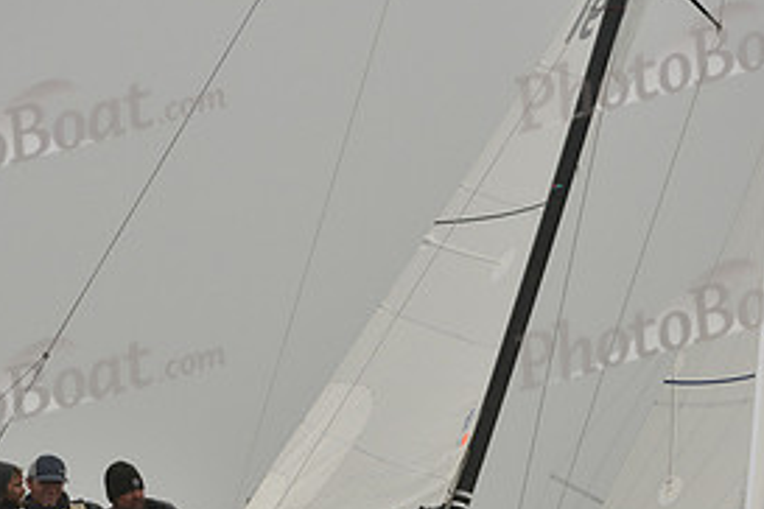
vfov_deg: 2.1
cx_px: 372
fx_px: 13984
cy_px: 502
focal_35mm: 659
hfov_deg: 3.1
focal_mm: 310
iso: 400
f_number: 5.6
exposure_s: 1/1000
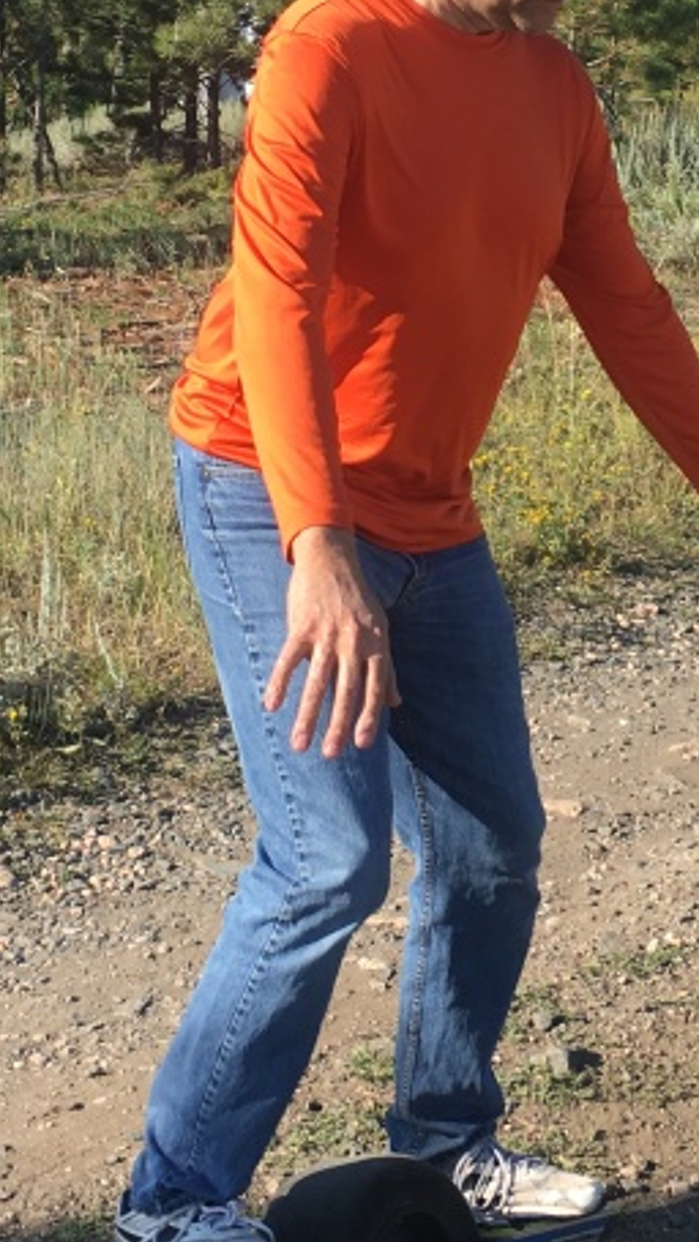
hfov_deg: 16.2
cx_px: 557
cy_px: 382
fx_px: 2438
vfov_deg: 28.3
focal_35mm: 74
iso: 25
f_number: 2.2
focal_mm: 4.15
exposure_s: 1/827
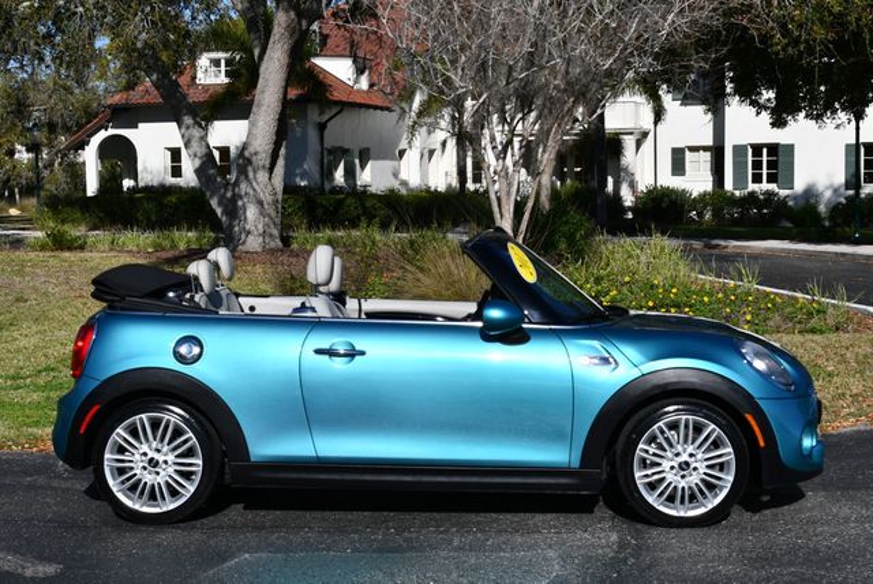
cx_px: 436
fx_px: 1553
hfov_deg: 31.4
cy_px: 292
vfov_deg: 21.3
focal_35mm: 64
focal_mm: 32
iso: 100
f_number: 9
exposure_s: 1/400
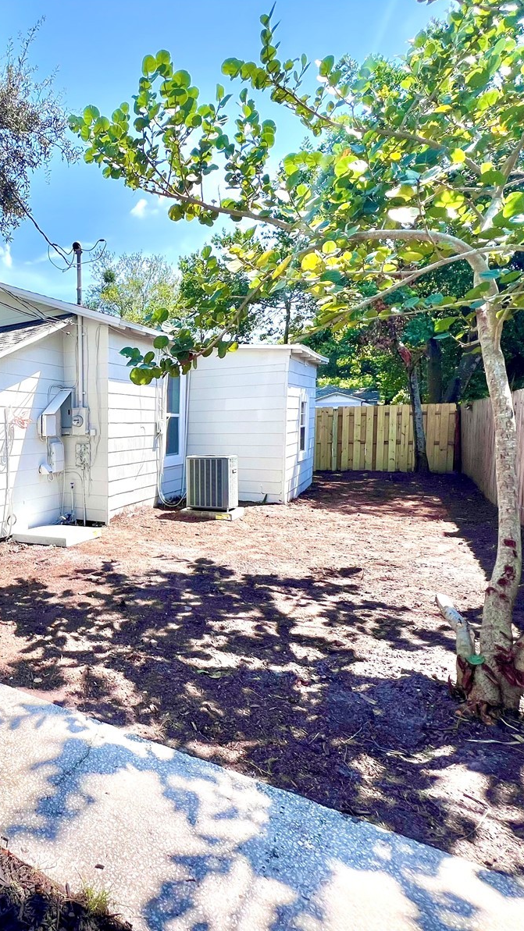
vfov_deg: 89.6
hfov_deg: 49.9
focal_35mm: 19
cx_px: 27
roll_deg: +1.0
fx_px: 469
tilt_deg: -4.3
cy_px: 464
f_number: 1.8
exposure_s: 1/815
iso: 32
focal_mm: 1.57
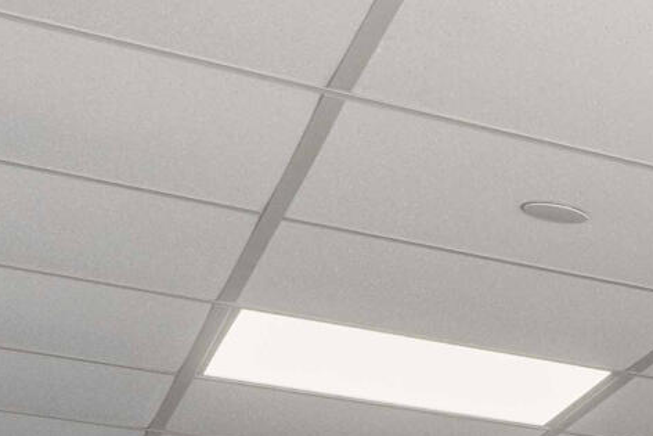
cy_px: 886
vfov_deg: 11.4
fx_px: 1959
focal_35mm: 108
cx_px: 1893
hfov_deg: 11.7
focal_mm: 17
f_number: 8
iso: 400
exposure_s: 1/20
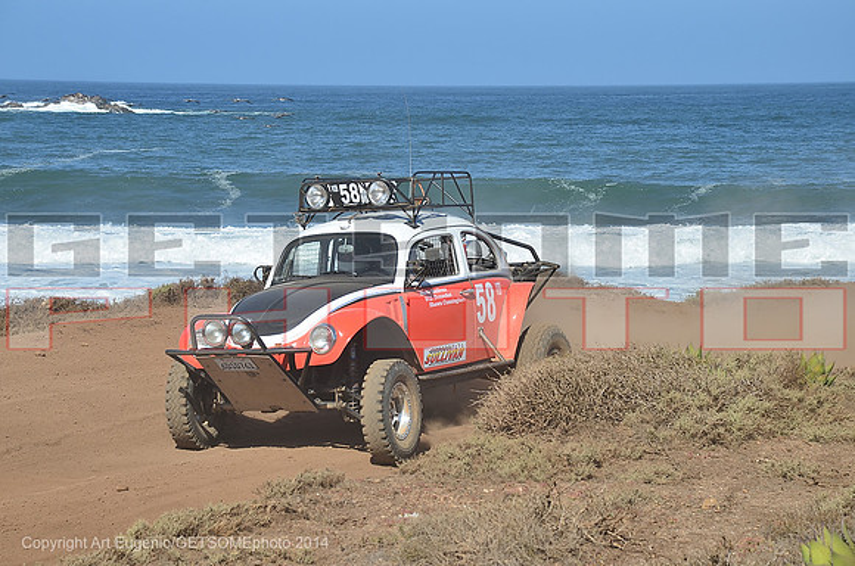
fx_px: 2346
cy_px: 283
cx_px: 428
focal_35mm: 99
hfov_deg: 20.7
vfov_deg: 13.8
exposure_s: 1/640
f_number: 7.1
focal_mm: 66
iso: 200
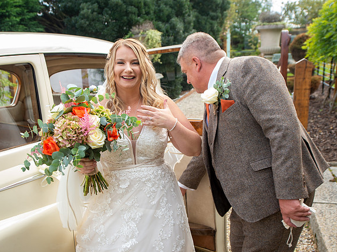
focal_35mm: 41
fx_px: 399
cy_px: 161
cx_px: 149
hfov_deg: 45.7
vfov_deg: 34.9
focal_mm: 24
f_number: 3.5
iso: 160
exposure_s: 1/160
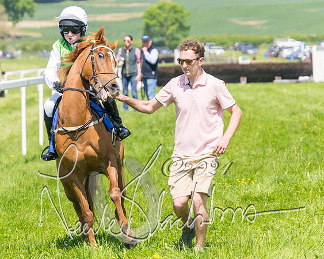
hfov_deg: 6.2
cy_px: 111
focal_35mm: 311
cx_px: 89
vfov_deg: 5.0
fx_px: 2983
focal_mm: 135
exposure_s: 1/6400
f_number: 4
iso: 400
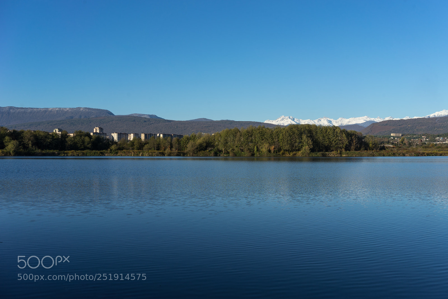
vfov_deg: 37.9
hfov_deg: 54.4
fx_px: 436
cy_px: 150
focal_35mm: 35
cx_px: 224
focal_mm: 35
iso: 100
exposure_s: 1/160
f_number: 11
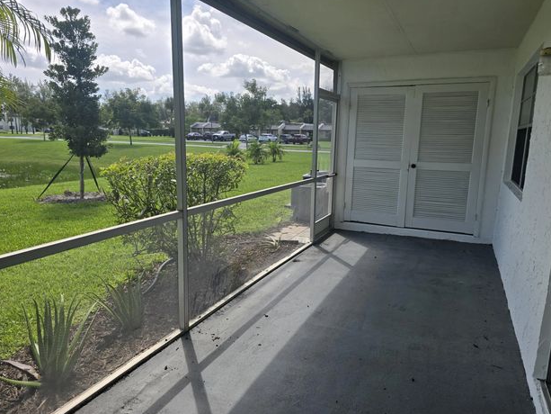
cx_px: 285
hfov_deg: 71.6
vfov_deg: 56.8
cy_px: 206
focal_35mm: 24
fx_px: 382
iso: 12
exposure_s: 1/447
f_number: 1.7
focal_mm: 6.3
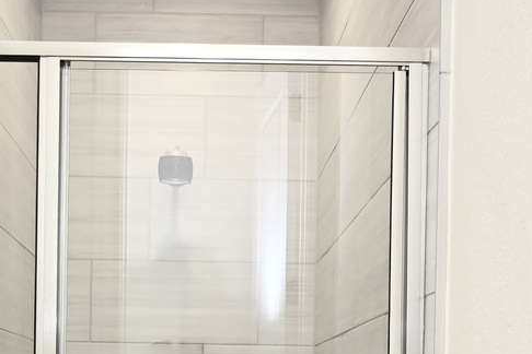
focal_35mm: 60
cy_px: 444
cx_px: 204
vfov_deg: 20.8
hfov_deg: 33.3
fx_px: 887
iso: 80
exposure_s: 1/20
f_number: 3.5
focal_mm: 12
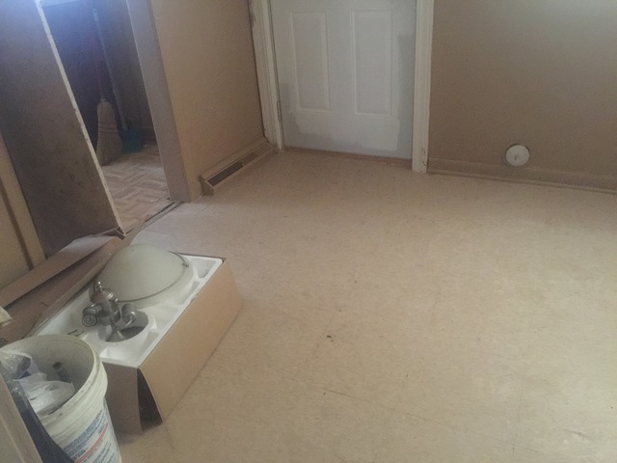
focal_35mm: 29
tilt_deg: -28.7
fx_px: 517
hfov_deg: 61.7
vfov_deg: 48.2
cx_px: 308
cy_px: 232
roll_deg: +5.0
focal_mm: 4.15
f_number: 2.2
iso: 125
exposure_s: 1/4
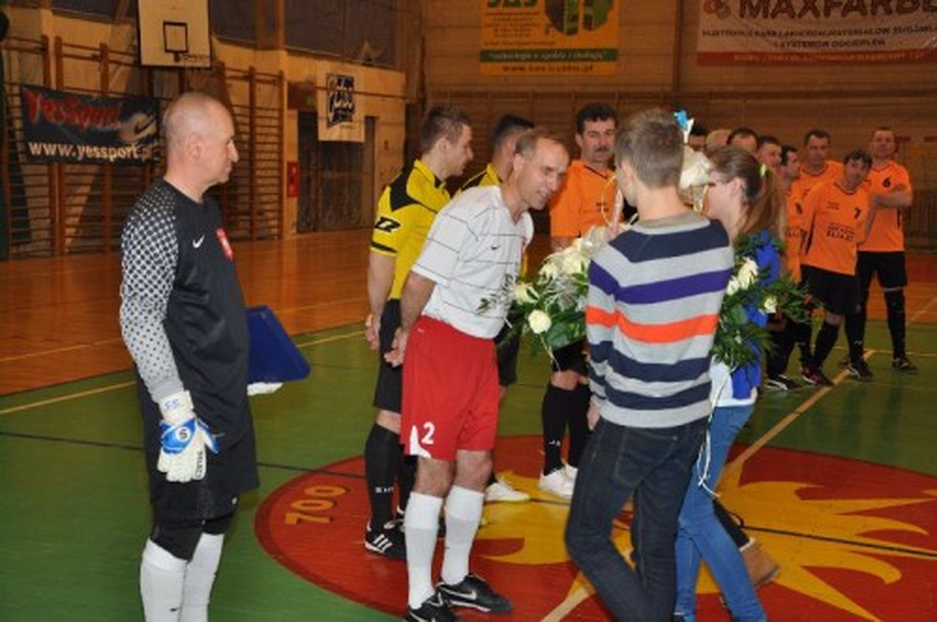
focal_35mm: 52
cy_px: 311
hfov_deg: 37.9
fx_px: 1365
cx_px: 468
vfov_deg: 25.7
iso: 200
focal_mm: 35
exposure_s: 1/60
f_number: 4.5
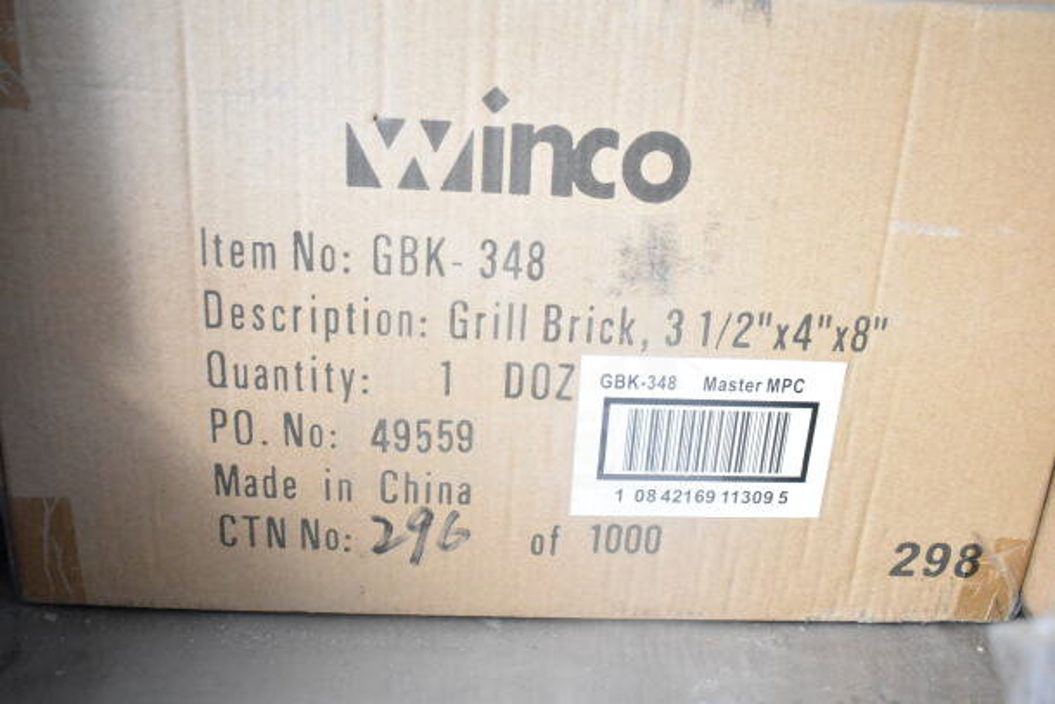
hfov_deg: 57.2
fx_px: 967
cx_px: 528
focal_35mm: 33
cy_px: 352
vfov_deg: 40.0
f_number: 3.8
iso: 5600
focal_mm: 22
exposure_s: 1/40
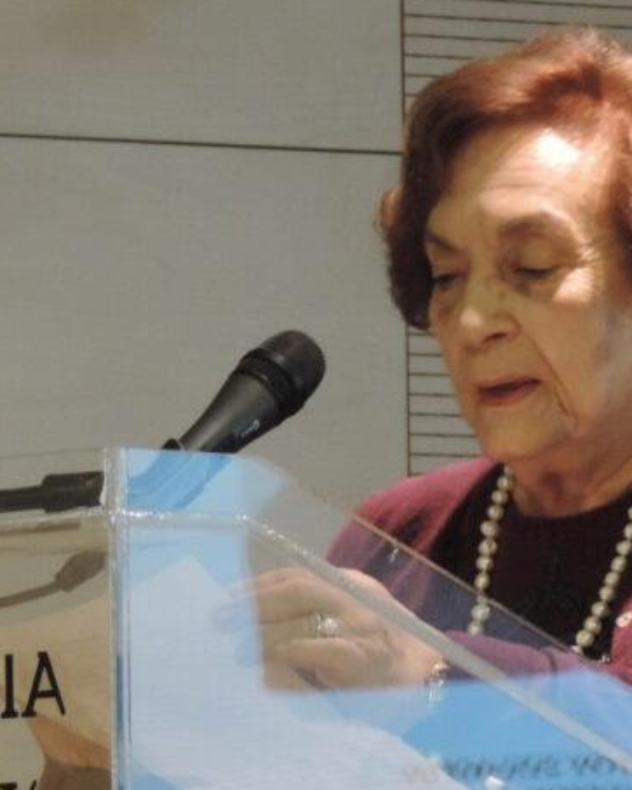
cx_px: 162
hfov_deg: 3.8
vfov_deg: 4.8
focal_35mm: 407
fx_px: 9519
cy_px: 489
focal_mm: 33
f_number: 4.6
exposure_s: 1/20
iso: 800
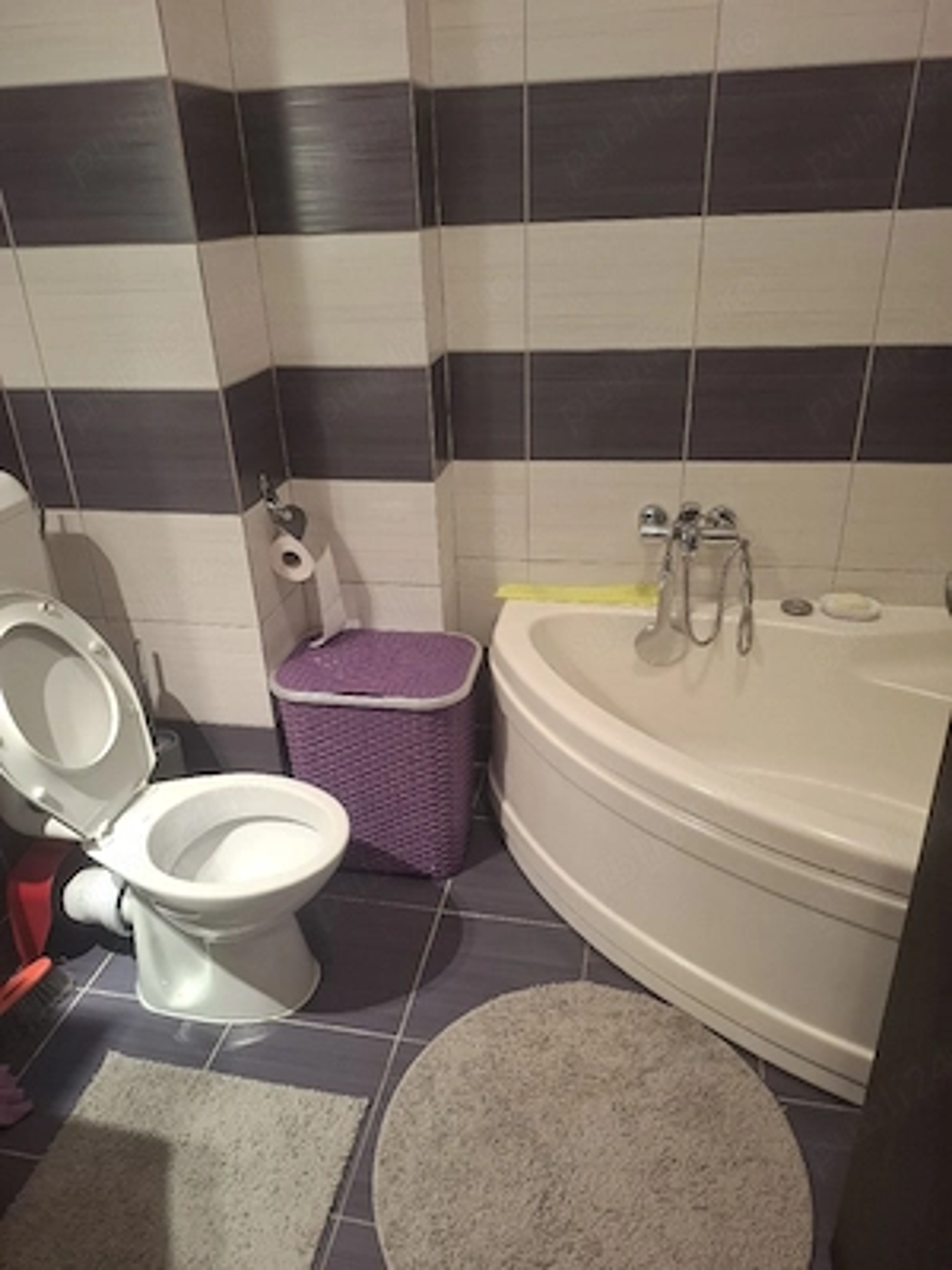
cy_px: 635
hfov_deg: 58.9
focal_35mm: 23
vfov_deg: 73.9
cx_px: 476
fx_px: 843
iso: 400
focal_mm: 5.54
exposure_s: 1/33
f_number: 1.8
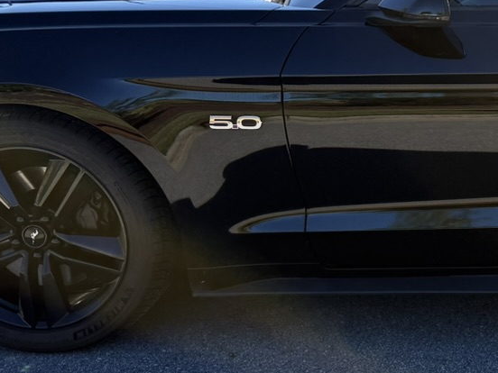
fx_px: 1280
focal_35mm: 89
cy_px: 170
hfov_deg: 20.6
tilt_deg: -16.7
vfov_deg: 16.6
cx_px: 592
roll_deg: -2.7
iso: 100
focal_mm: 6.76
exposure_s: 1/2232
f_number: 1.78
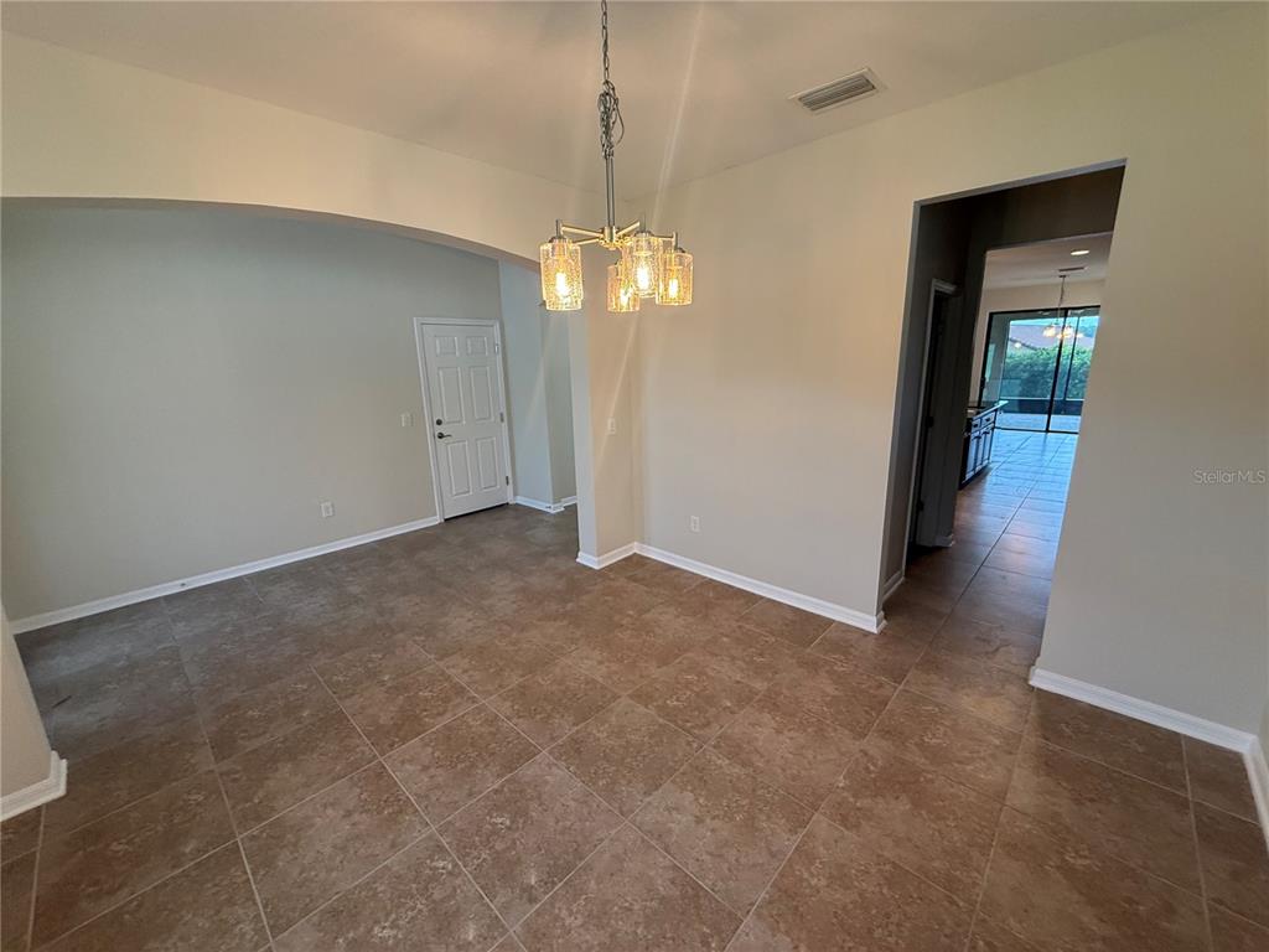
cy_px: 476
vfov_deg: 85.7
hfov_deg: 102.1
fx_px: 513
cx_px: 634
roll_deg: +2.0
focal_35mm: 14
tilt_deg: -10.5
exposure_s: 1/120
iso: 250
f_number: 2.2
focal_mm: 2.22
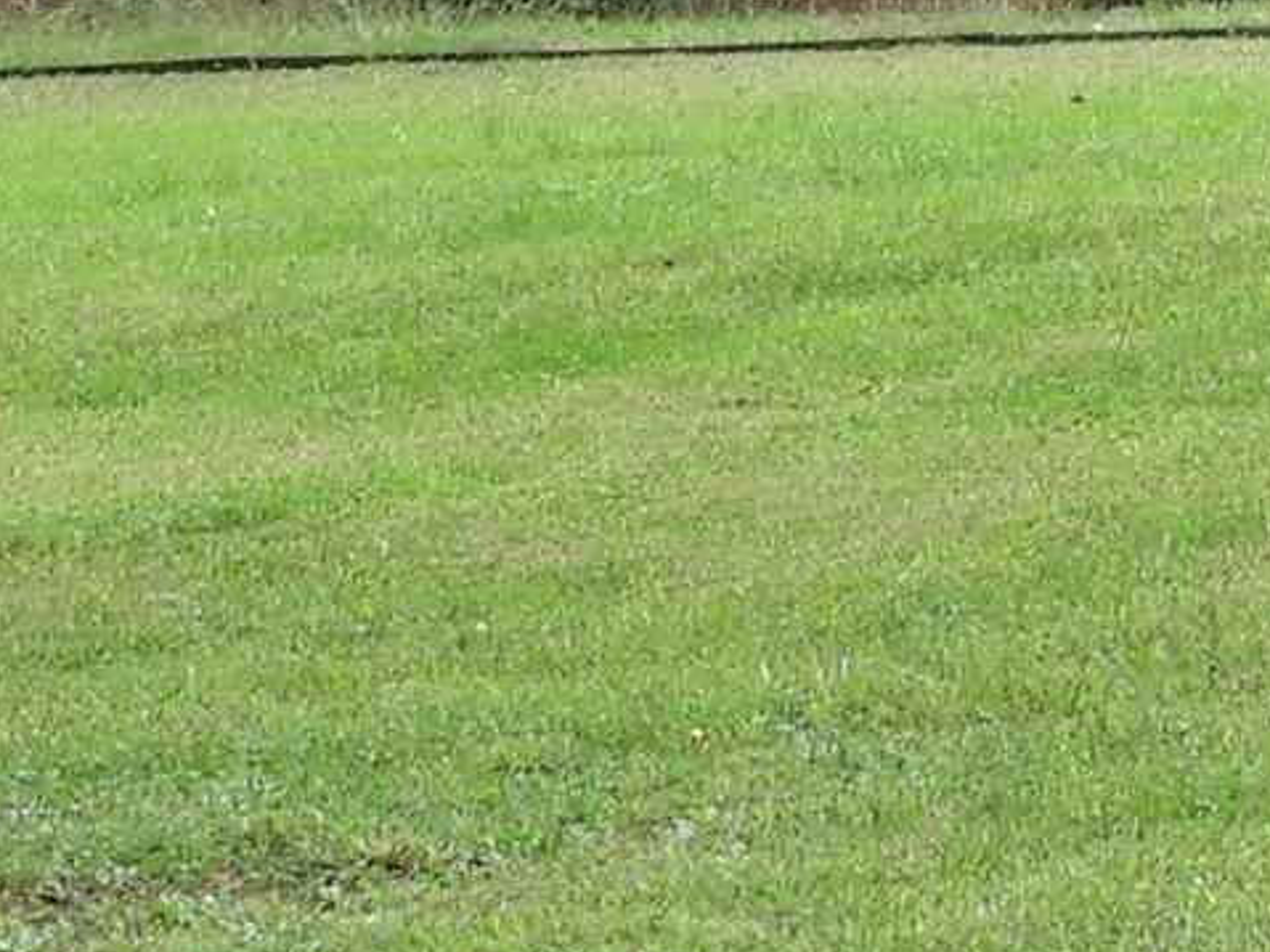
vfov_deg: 2.9
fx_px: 18816
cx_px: 1644
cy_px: -796
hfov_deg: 3.9
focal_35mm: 513
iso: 100
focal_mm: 14.3
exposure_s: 1/100
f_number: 4.5
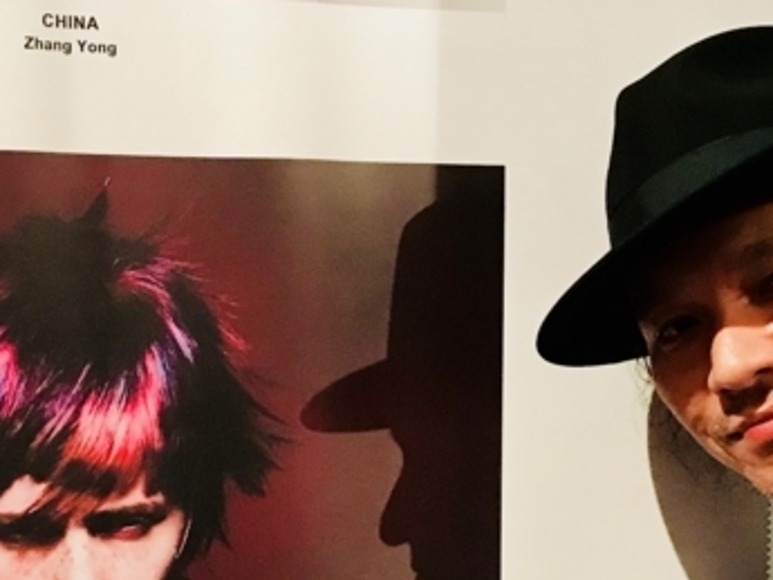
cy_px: 652
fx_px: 1854
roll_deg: +1.2
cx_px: 148
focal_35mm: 83
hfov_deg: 23.2
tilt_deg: -3.9
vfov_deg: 17.2
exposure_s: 1/17
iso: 100
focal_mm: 3.99
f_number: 1.8
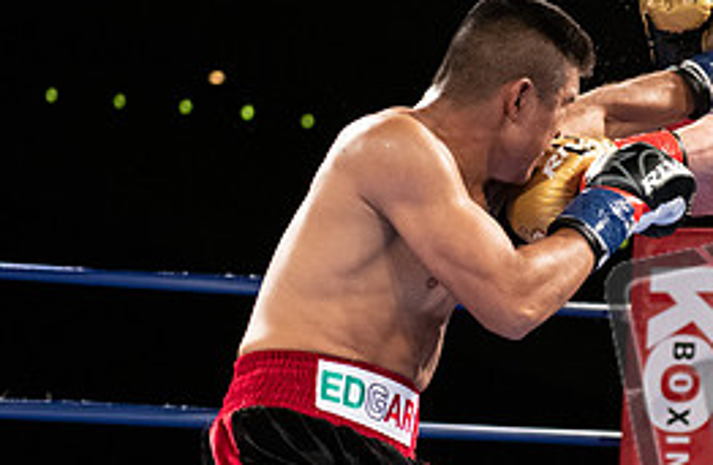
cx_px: 521
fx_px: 3503
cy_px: 265
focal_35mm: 178
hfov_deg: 11.6
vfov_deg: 7.6
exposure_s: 1/1000
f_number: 2.8
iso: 2000
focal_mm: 70
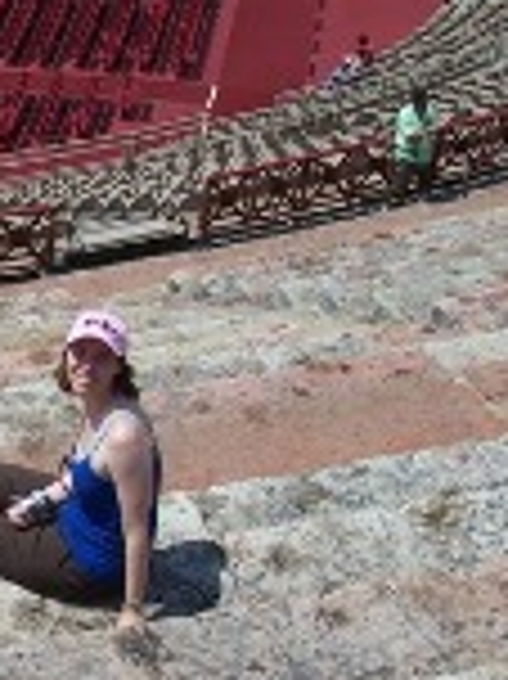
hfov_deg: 17.0
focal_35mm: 81
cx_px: -173
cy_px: 405
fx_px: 1587
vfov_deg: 24.1
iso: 80
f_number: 5.6
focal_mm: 6
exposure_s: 1/500
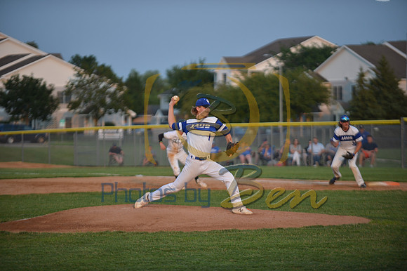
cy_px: 136
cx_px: 204
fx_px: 2260
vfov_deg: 6.9
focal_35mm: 200
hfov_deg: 10.3
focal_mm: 200
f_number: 2.8
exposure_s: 1/1250
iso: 200
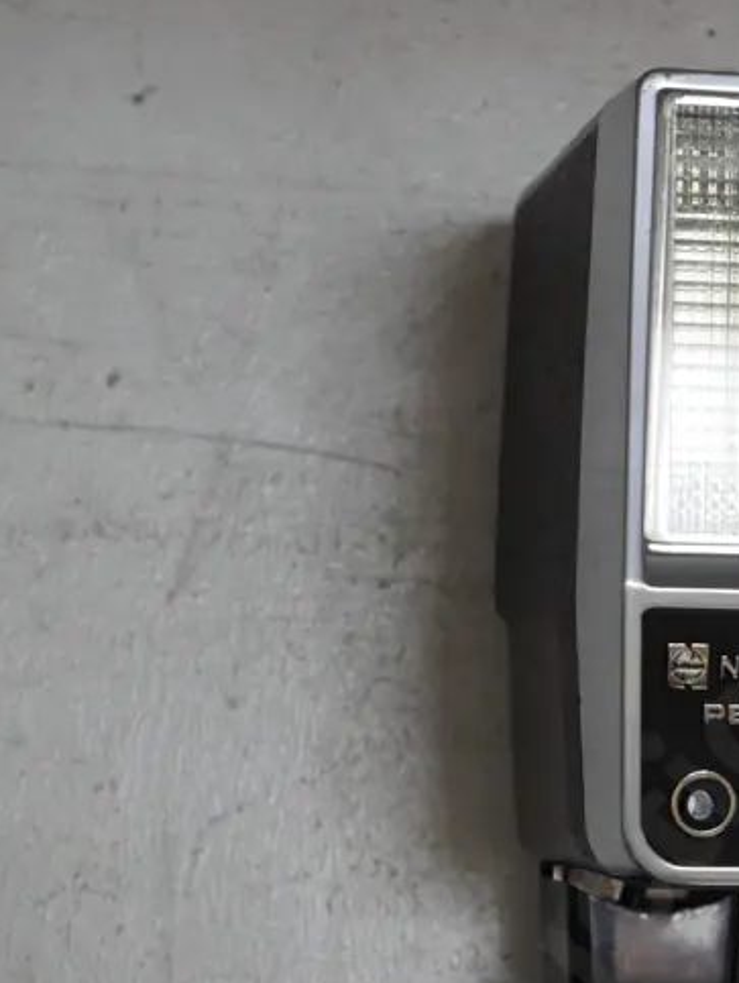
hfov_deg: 13.9
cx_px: 571
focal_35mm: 106
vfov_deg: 18.1
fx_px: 3013
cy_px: 969
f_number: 5.3
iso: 1250
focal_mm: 25
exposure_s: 1/60
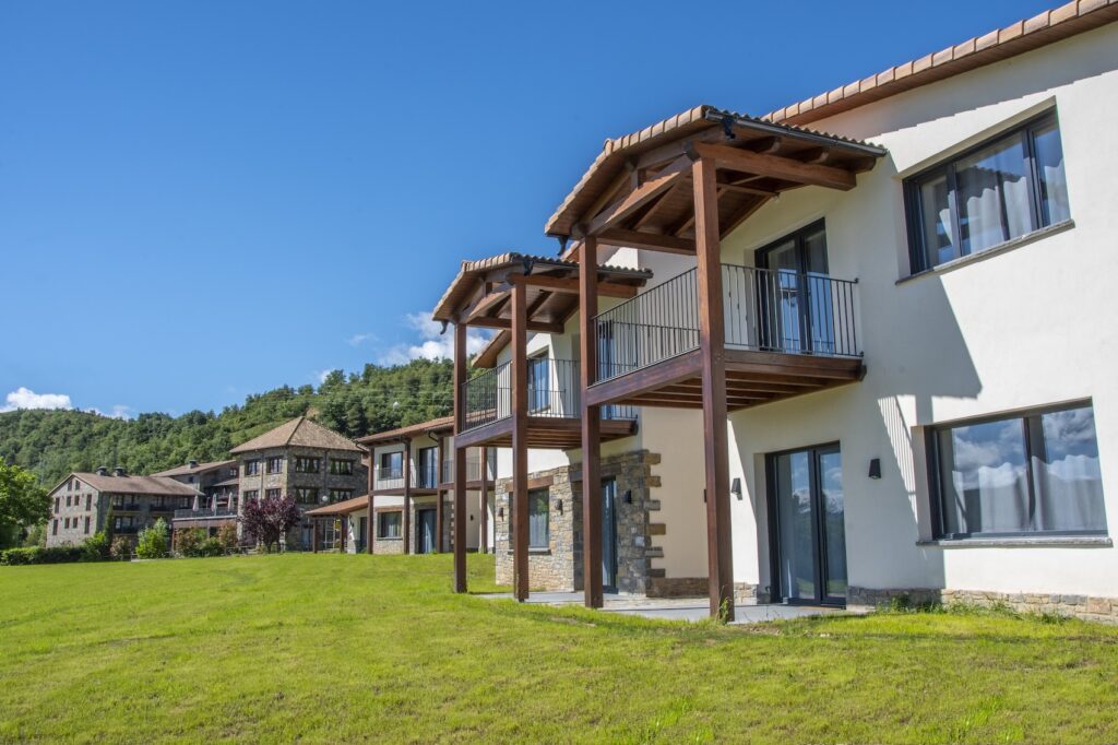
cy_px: 372
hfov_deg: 60.3
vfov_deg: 42.3
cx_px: 559
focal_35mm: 31
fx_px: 962
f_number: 18
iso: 125
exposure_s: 1/125
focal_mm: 21
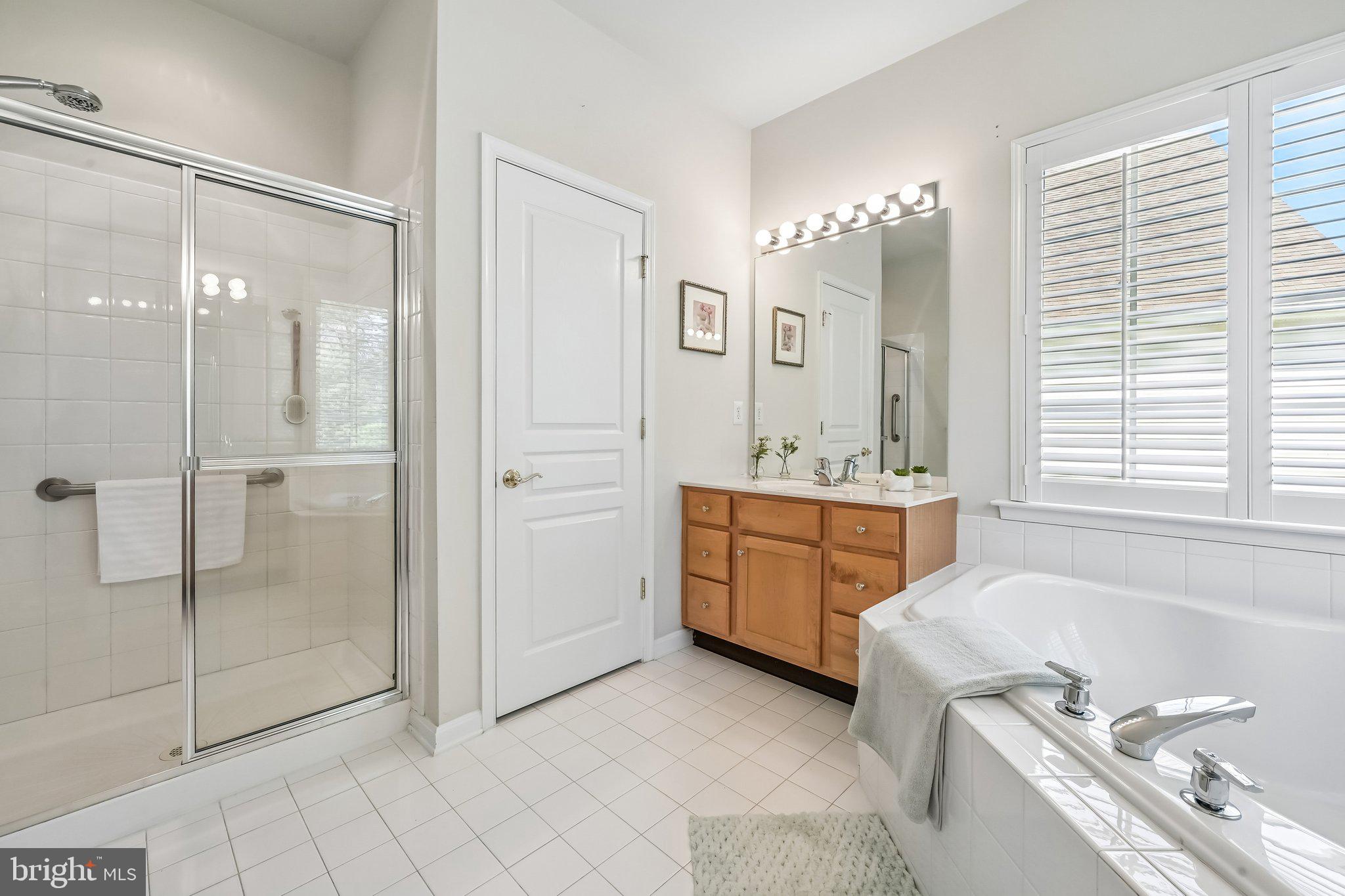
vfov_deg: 81.2
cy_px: 448
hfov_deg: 104.3
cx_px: 672
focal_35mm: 14
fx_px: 523
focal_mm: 14
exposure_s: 1/40
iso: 400
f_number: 11
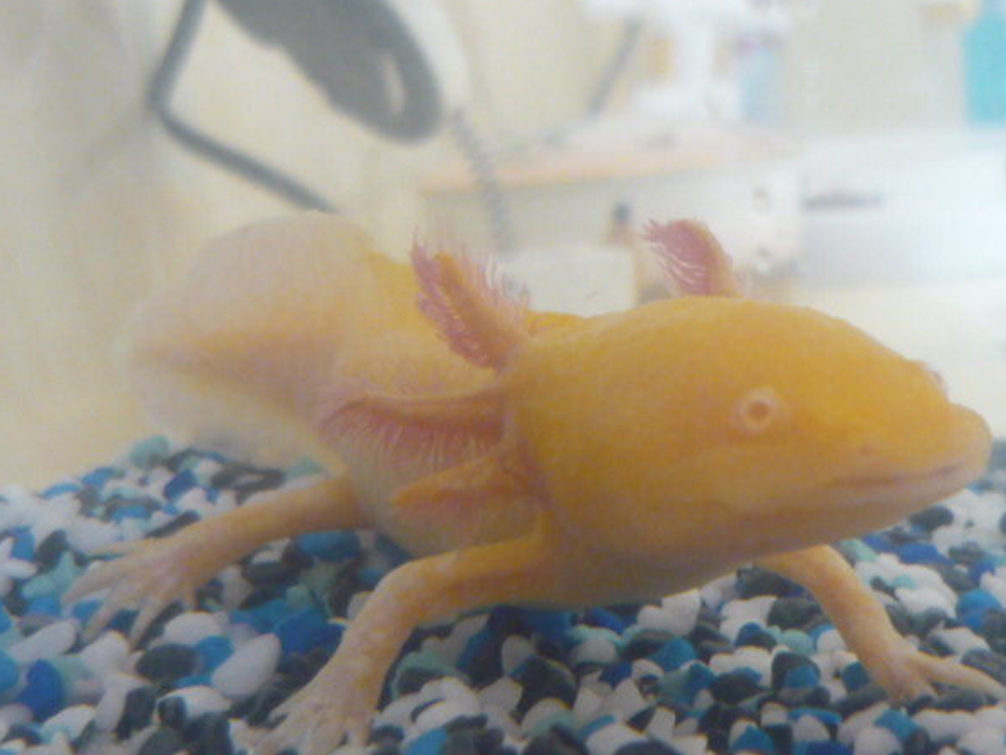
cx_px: 528
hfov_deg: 30.7
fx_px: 1831
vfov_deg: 23.3
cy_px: 398
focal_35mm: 63
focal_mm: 6
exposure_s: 1/30
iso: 320
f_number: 2.9
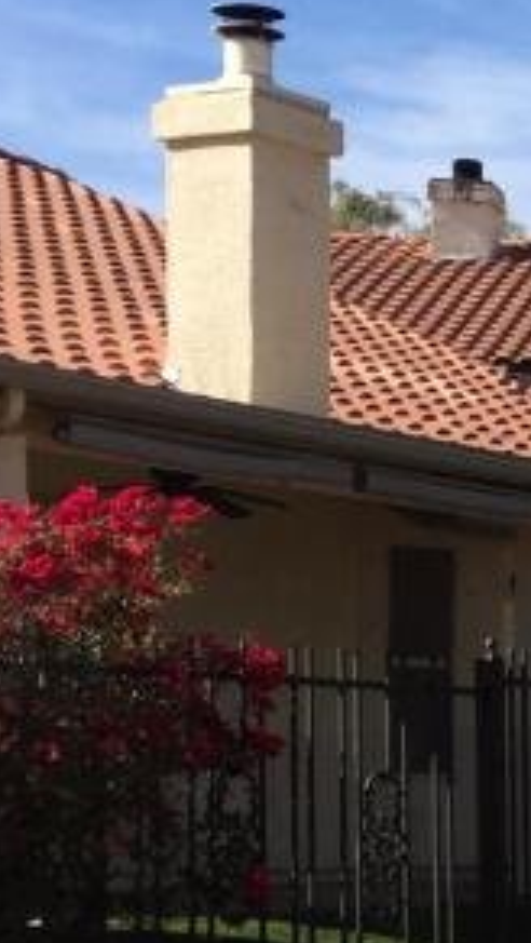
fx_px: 2774
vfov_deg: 19.1
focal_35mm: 111
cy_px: 752
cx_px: 1373
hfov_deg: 9.4
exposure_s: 1/1582
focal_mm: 4.15
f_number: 2.2
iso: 32
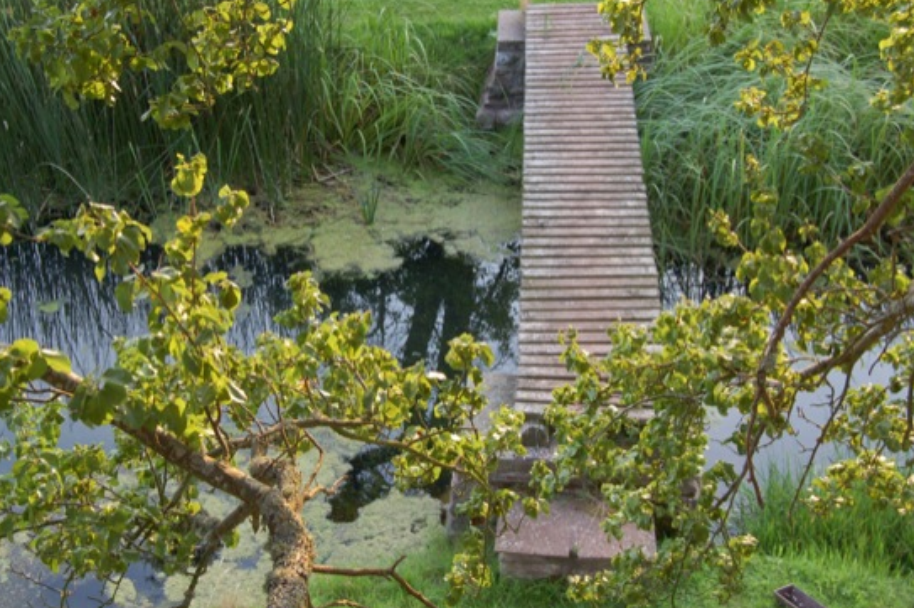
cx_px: 384
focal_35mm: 53
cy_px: 291
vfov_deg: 25.5
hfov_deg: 37.5
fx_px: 1344
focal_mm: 30
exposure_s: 1/125
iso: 800
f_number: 5.6
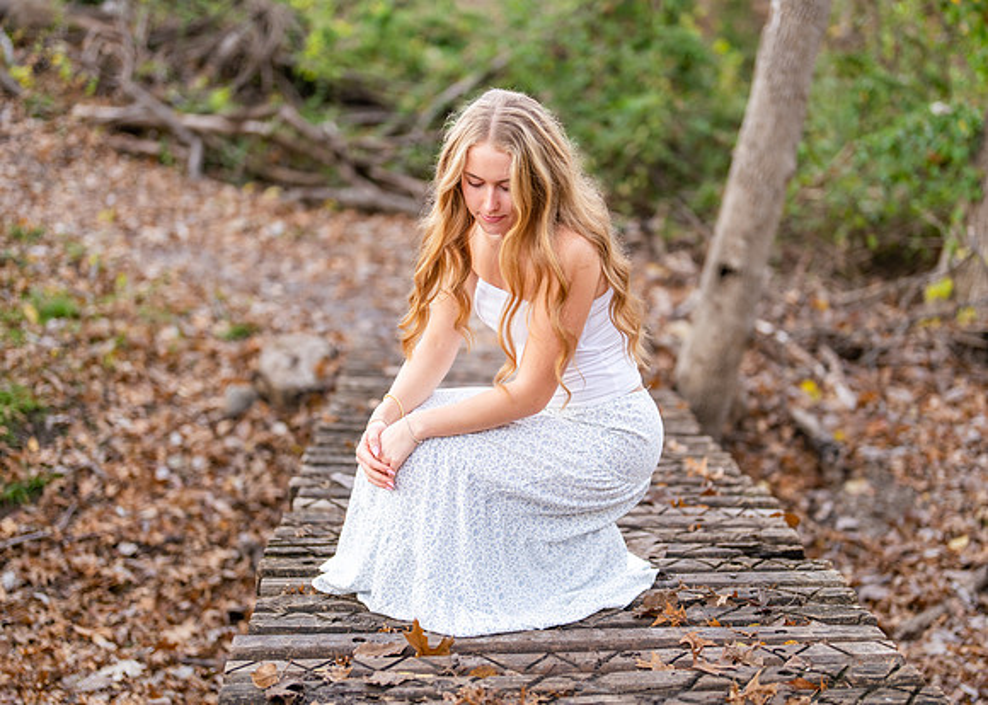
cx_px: 529
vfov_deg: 24.9
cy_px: 376
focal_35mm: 57
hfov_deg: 34.3
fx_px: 1599
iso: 160
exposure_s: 1/500
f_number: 1.2
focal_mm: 50
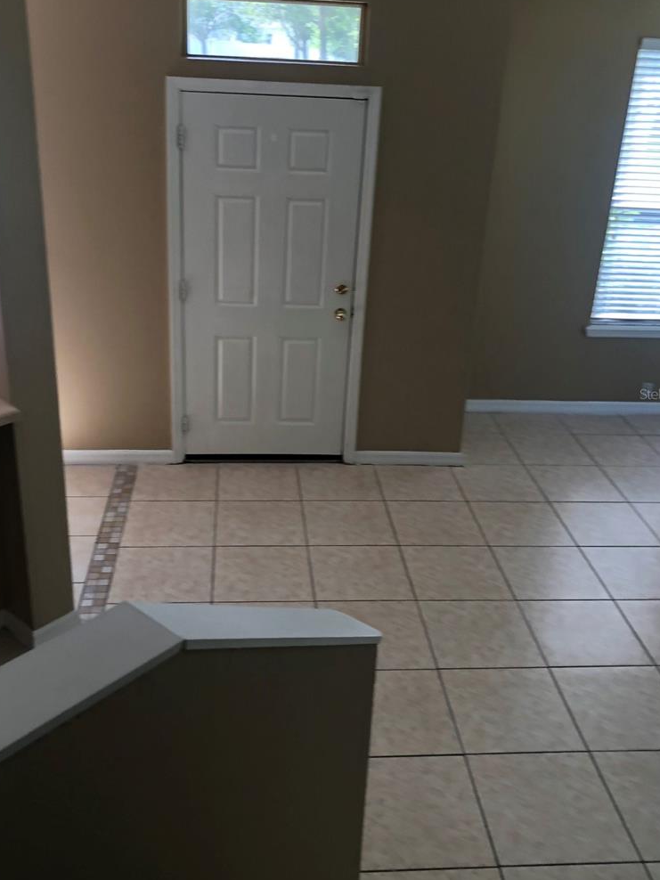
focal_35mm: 34
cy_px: 394
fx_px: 864
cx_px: 302
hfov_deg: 41.8
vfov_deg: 53.9
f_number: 1.8
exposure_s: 1/120
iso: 64
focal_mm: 3.99
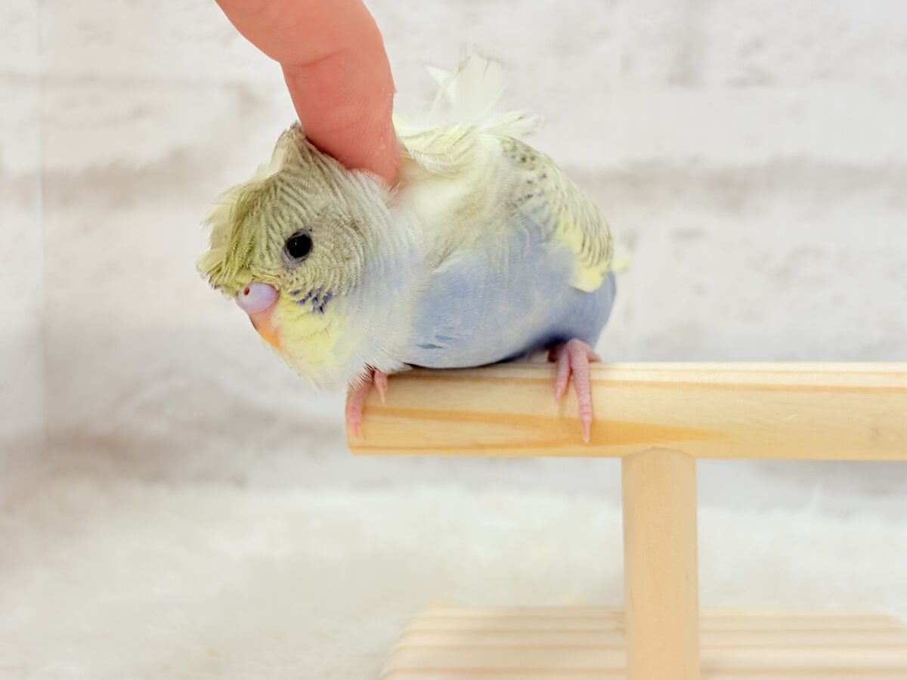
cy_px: 340
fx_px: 1362
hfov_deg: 36.8
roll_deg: +0.4
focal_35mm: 52
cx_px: 454
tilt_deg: -7.1
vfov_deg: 28.0
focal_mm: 5.96
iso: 80
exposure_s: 1/100
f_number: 1.6
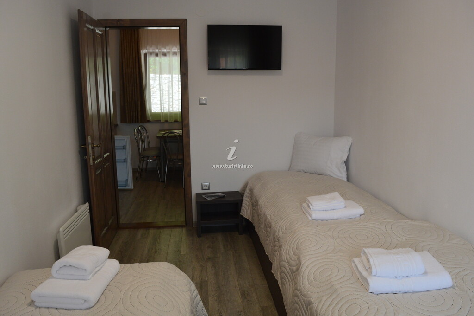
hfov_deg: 67.4
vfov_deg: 47.9
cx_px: 237
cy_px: 158
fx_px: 355
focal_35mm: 27
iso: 500
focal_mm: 18
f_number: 8
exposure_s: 1/60
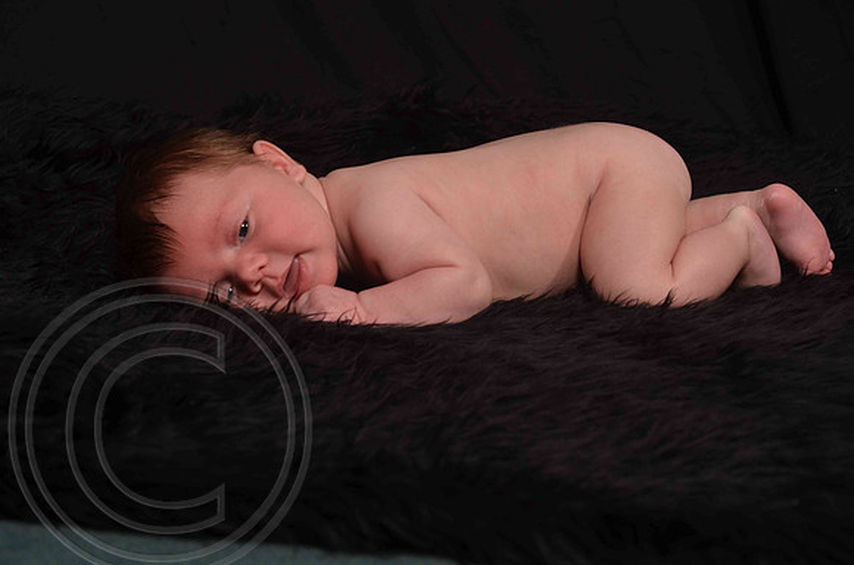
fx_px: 2201
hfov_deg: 22.0
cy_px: 282
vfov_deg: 14.6
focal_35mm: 93
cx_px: 427
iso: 200
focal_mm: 62
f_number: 9
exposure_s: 1/60
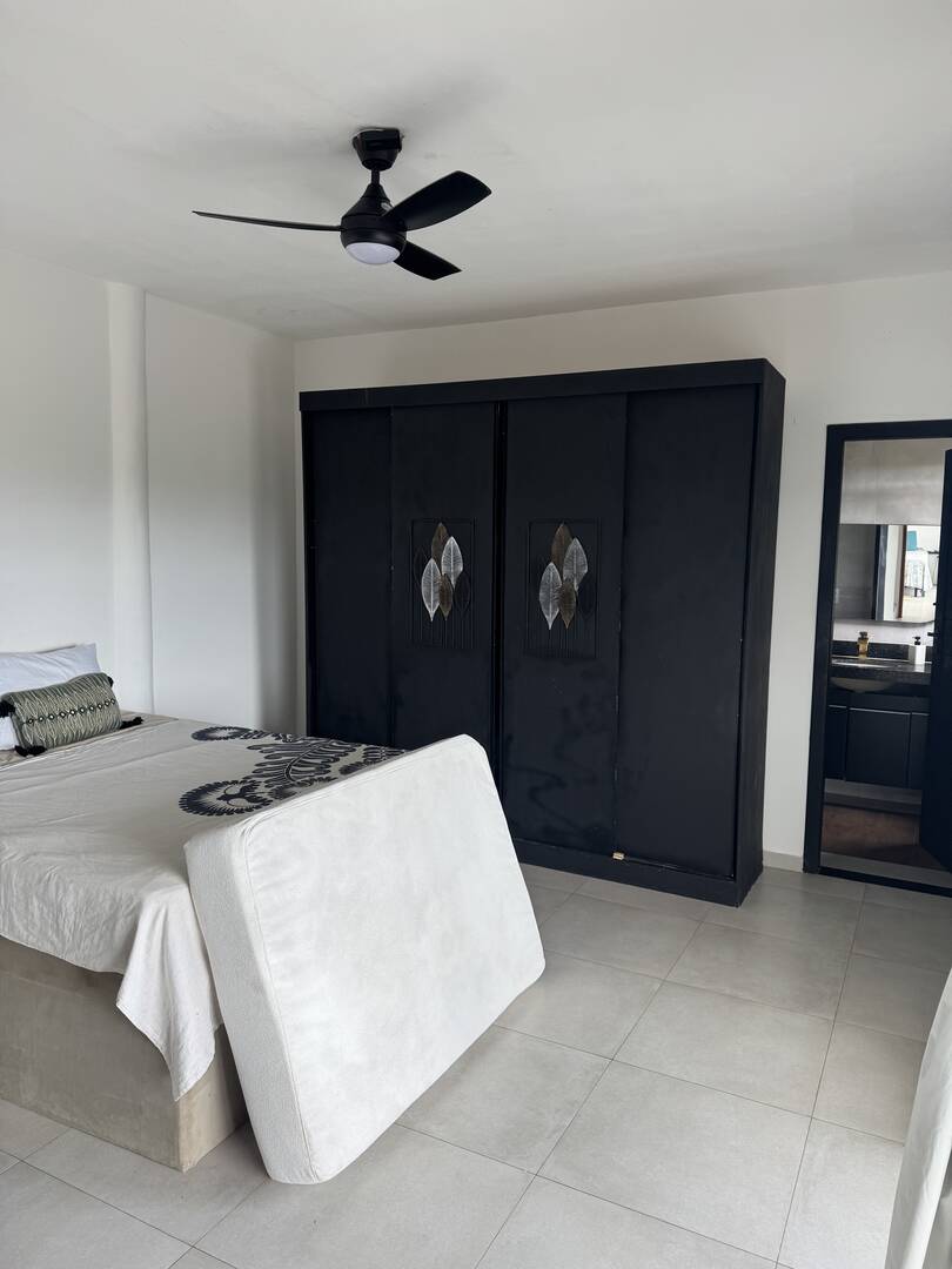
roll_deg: -0.2
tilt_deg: -5.6
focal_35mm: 24
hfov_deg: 56.8
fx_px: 880
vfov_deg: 71.6
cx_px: 476
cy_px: 634
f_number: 1.78
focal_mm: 6.76
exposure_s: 1/120
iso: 80
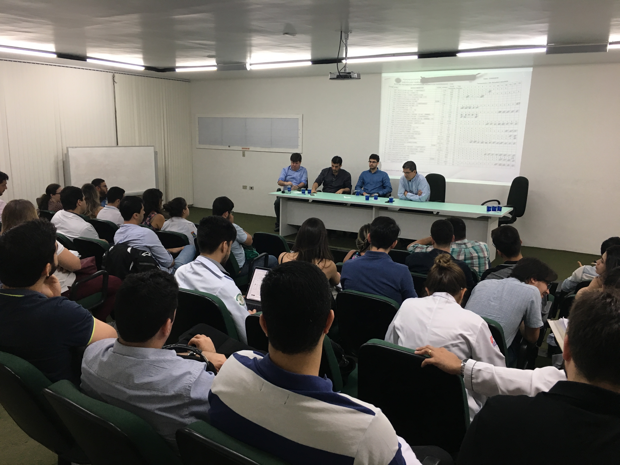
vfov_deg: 48.2
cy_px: 232
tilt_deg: -10.5
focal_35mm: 29
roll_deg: -1.5
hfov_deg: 61.7
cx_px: 310
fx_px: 519
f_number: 2.2
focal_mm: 4.15
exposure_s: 1/30
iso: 80
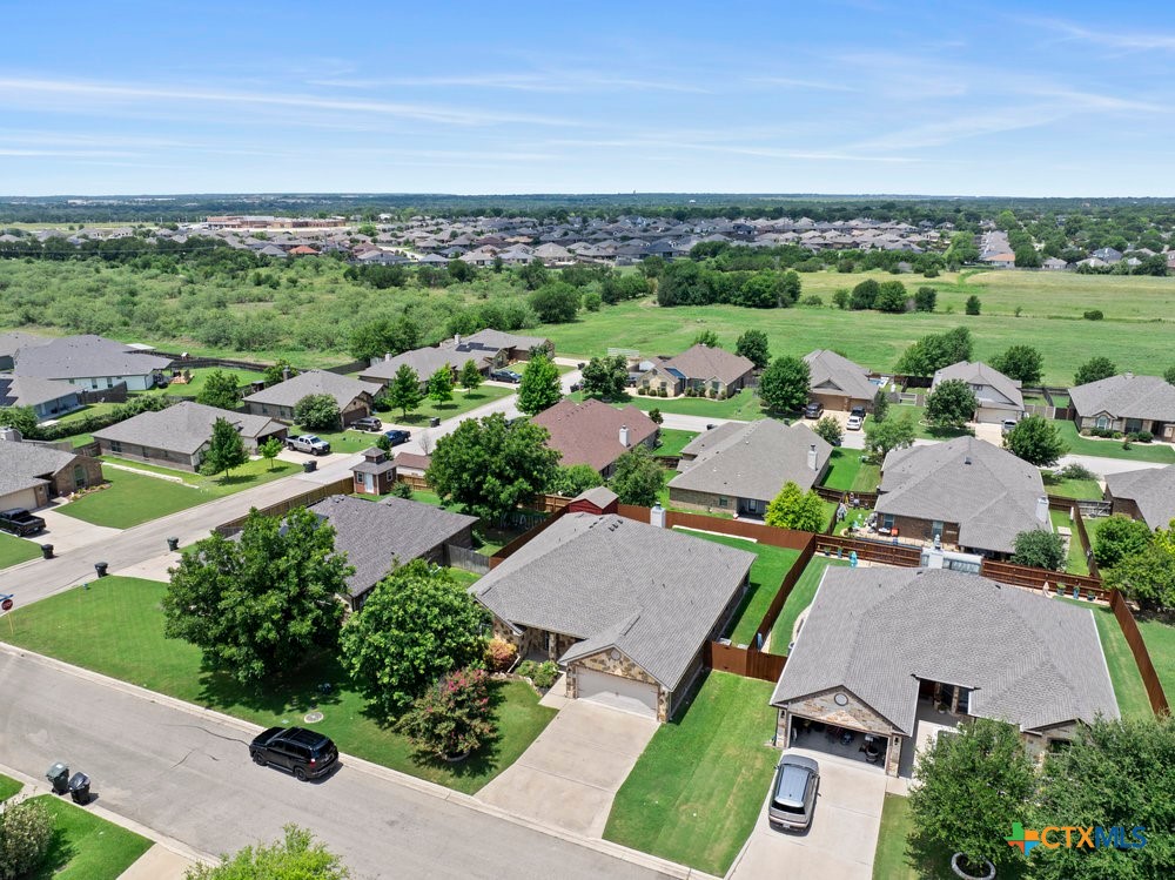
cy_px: 440
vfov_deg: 56.8
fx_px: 814
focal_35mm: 24
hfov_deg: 71.6
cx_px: 588
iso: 100
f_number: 2.8
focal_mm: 12.29
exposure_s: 1/1250
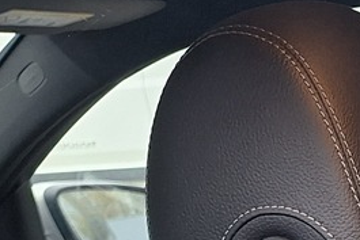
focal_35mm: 130
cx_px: 759
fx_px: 1301
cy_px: 584
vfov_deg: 9.4
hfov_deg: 13.2
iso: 80
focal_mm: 5.54
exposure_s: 1/50
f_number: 1.8
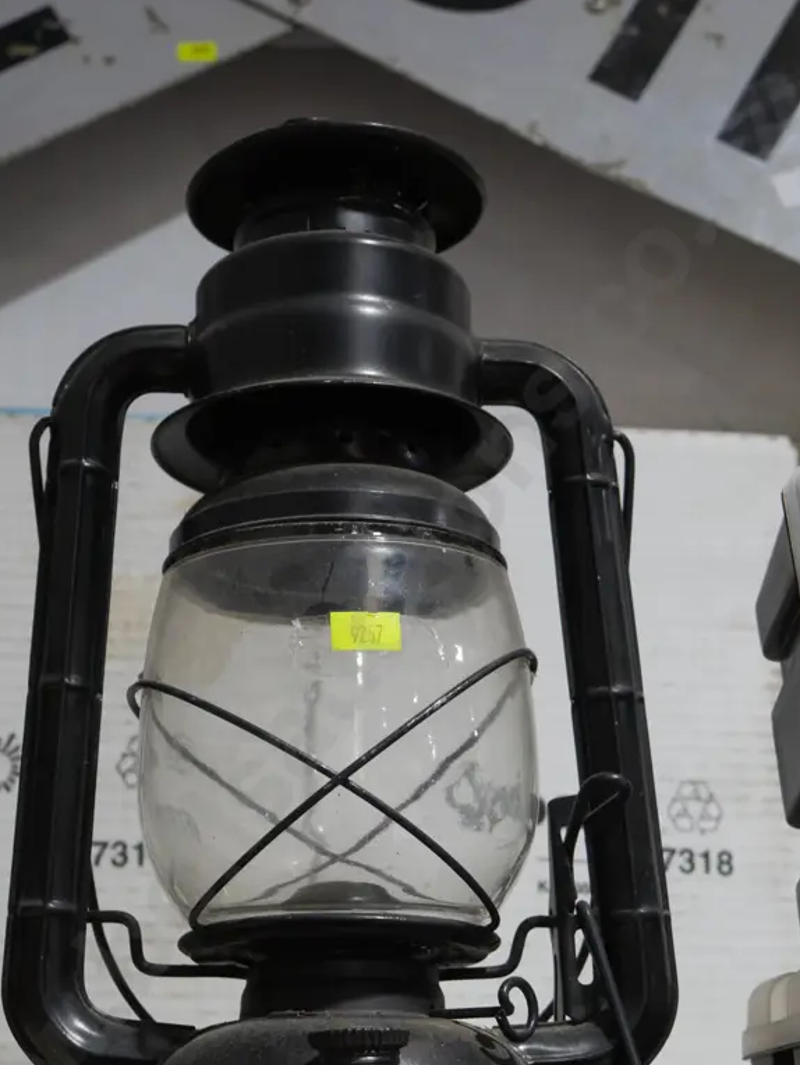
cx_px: 346
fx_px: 2062
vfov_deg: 28.8
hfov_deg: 21.9
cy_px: 673
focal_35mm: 67
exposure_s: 1/60
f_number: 5.3
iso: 800
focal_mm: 25
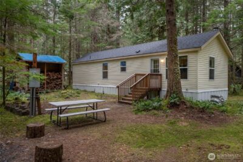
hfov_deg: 76.1
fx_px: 155
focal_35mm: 23
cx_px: 122
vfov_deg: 55.1
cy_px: 81
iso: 200
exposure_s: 1/30
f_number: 7.1
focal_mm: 23
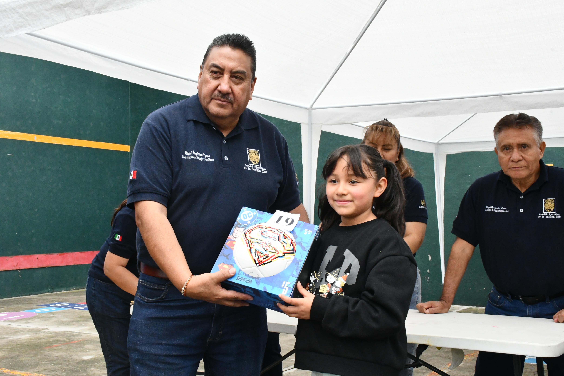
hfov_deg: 48.5
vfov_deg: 33.4
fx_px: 627
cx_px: 282
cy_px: 188
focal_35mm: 40
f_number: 20
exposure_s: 1/250
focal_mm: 27
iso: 3200
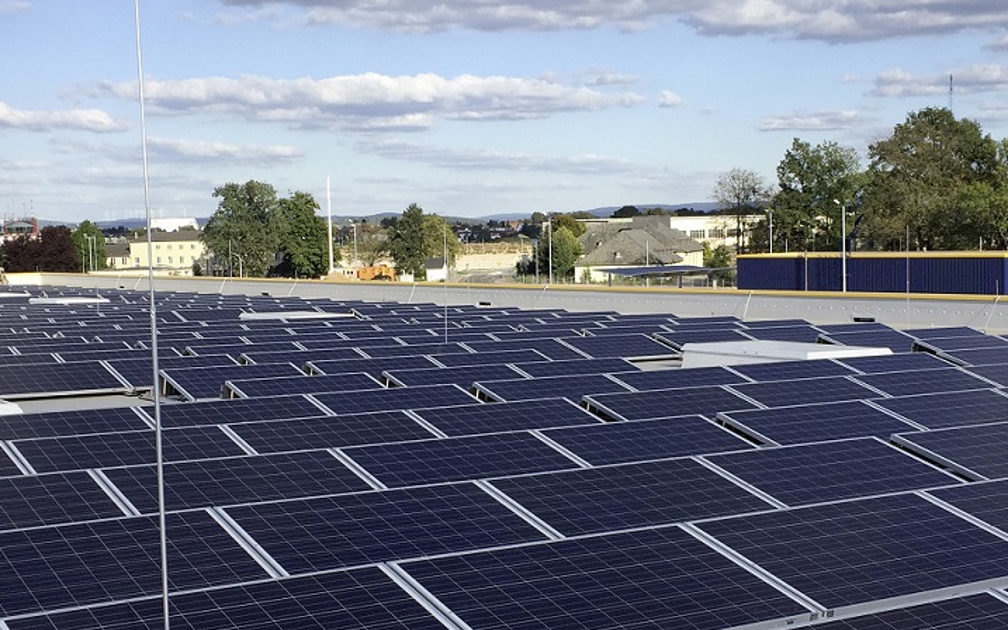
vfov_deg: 23.1
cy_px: 373
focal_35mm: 56
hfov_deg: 36.3
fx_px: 1538
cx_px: 495
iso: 32
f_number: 2.2
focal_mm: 4.15
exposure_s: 1/1582
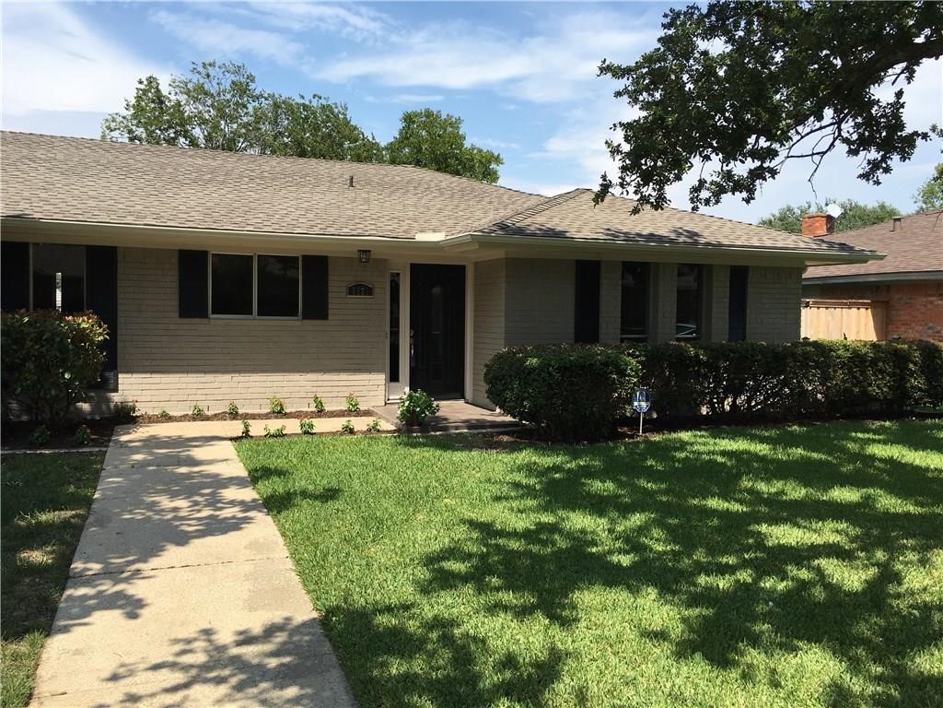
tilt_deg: -0.9
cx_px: 472
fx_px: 790
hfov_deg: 61.7
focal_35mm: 29
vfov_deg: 48.2
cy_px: 354
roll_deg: -0.5
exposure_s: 1/1508
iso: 25
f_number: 2.2
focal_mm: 4.15
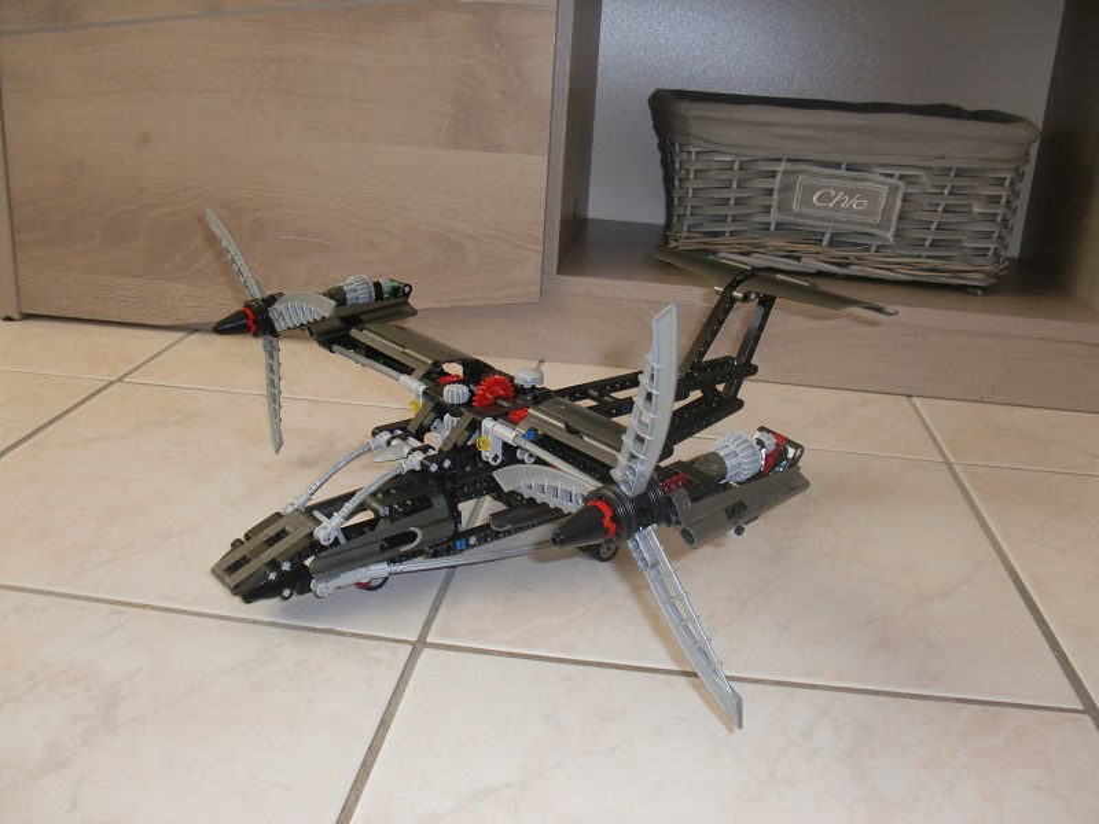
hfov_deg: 51.4
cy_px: 412
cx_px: 550
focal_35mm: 36
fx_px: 1143
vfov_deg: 39.7
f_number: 2.8
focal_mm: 6.3
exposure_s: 1/60
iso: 125
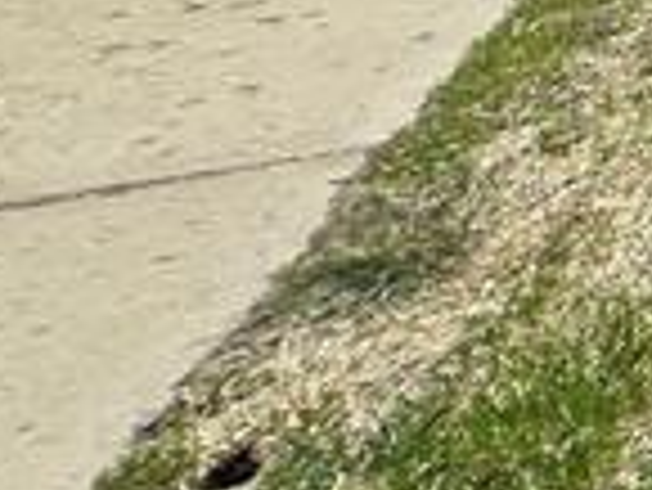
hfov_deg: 9.6
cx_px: 2271
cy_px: -472
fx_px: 1734
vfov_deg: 13.8
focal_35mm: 92
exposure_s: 1/2551
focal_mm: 2.2
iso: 50
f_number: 2.2
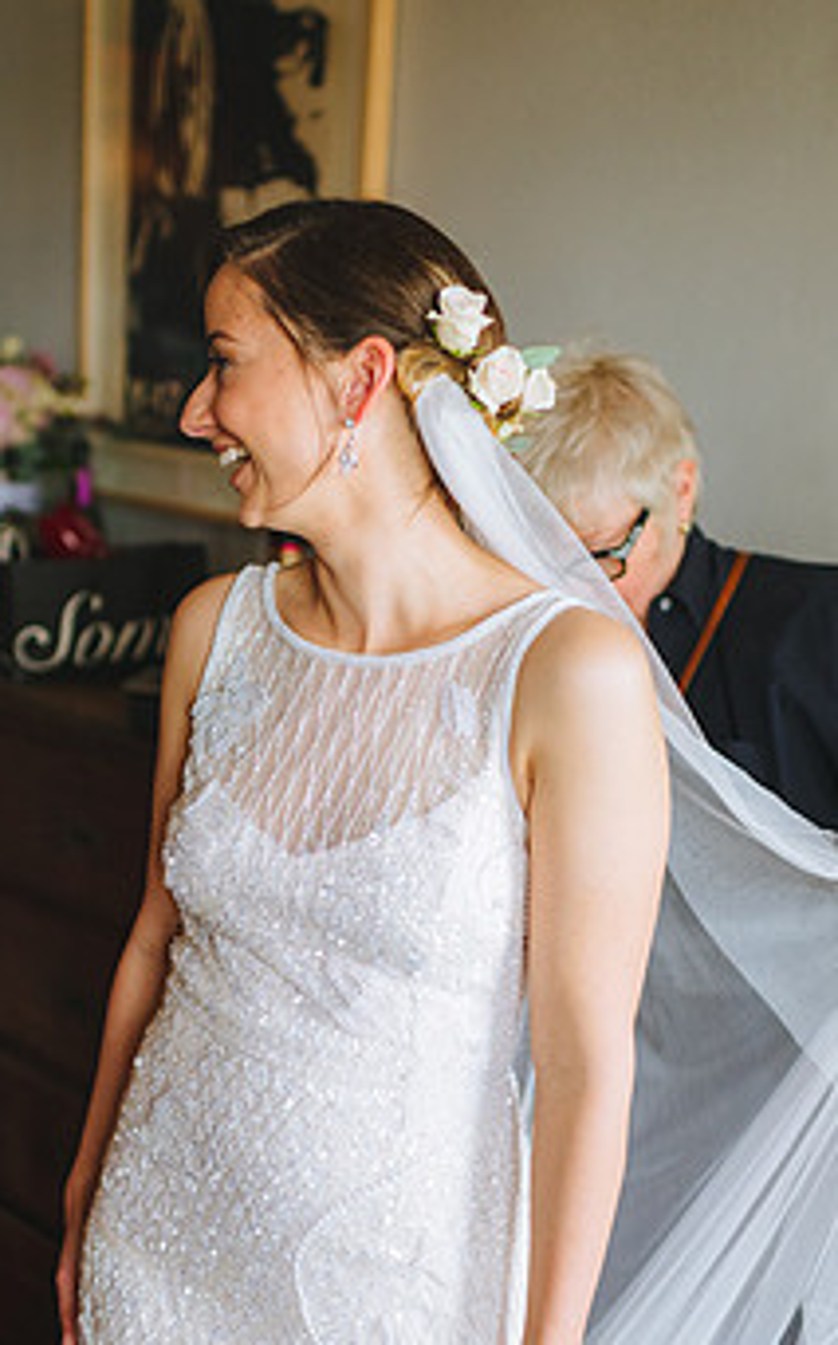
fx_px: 1722
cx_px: 327
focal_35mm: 47
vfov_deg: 42.5
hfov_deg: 27.3
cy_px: 783
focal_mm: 35
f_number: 2
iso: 1250
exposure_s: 1/800
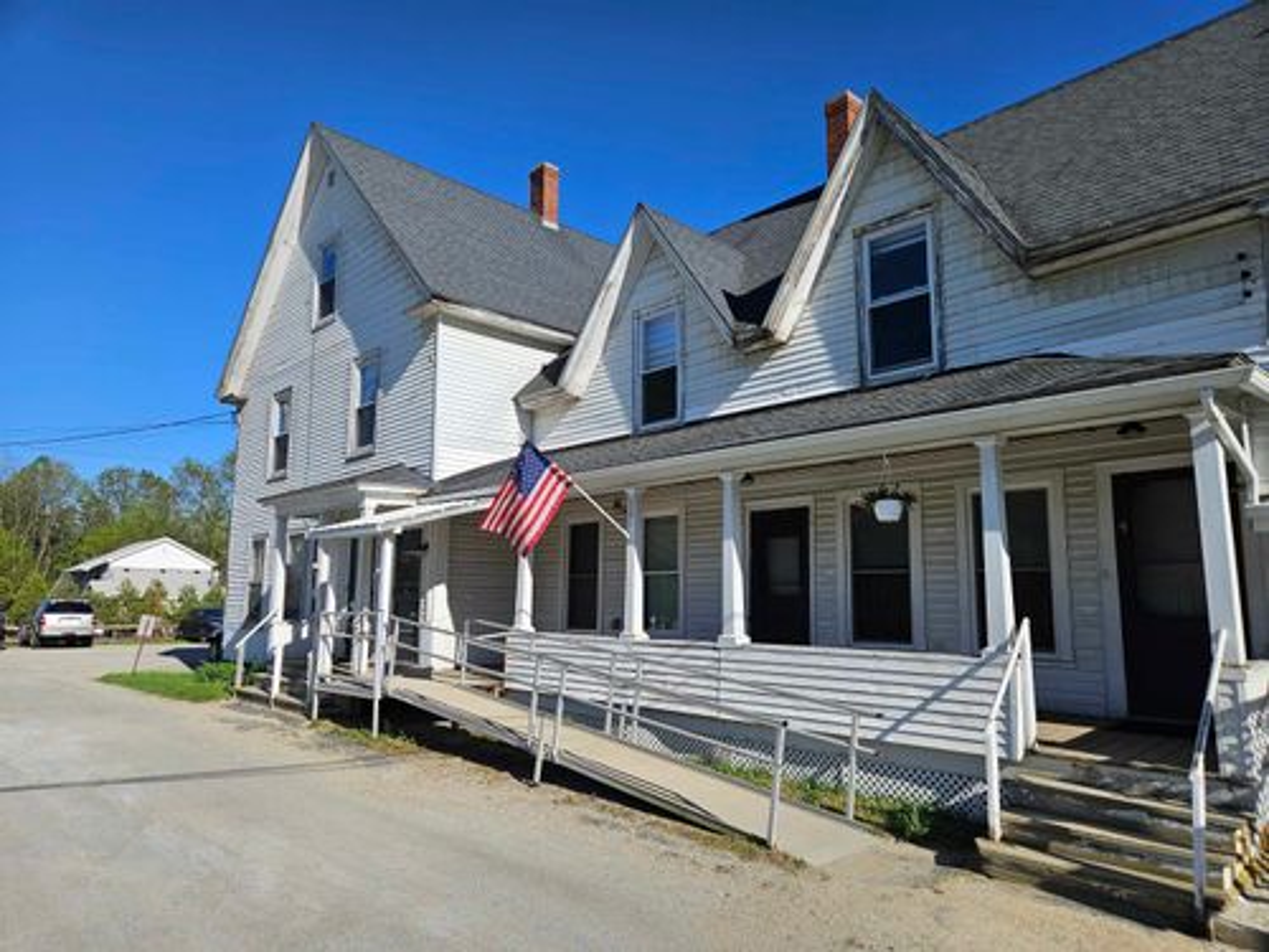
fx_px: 843
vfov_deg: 58.9
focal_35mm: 23
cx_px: 634
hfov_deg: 73.9
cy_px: 476
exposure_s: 1/2259
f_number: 1.8
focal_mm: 5.4
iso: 25
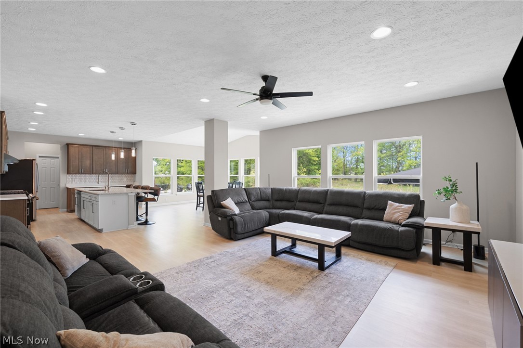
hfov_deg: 100.4
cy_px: 174
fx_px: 218
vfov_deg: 77.3
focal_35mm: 15
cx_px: 262
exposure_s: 1/6
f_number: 9
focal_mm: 15
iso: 250
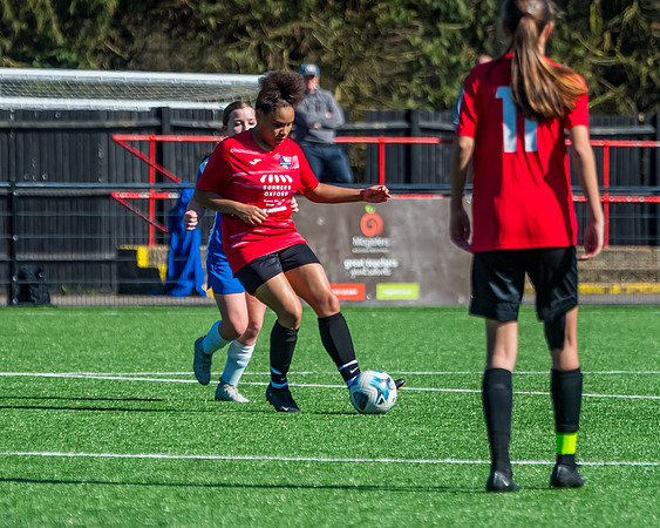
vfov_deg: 3.5
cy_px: 325
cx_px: 278
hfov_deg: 4.3
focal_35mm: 445
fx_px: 8689
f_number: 4
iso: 400
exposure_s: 1/3200
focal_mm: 210
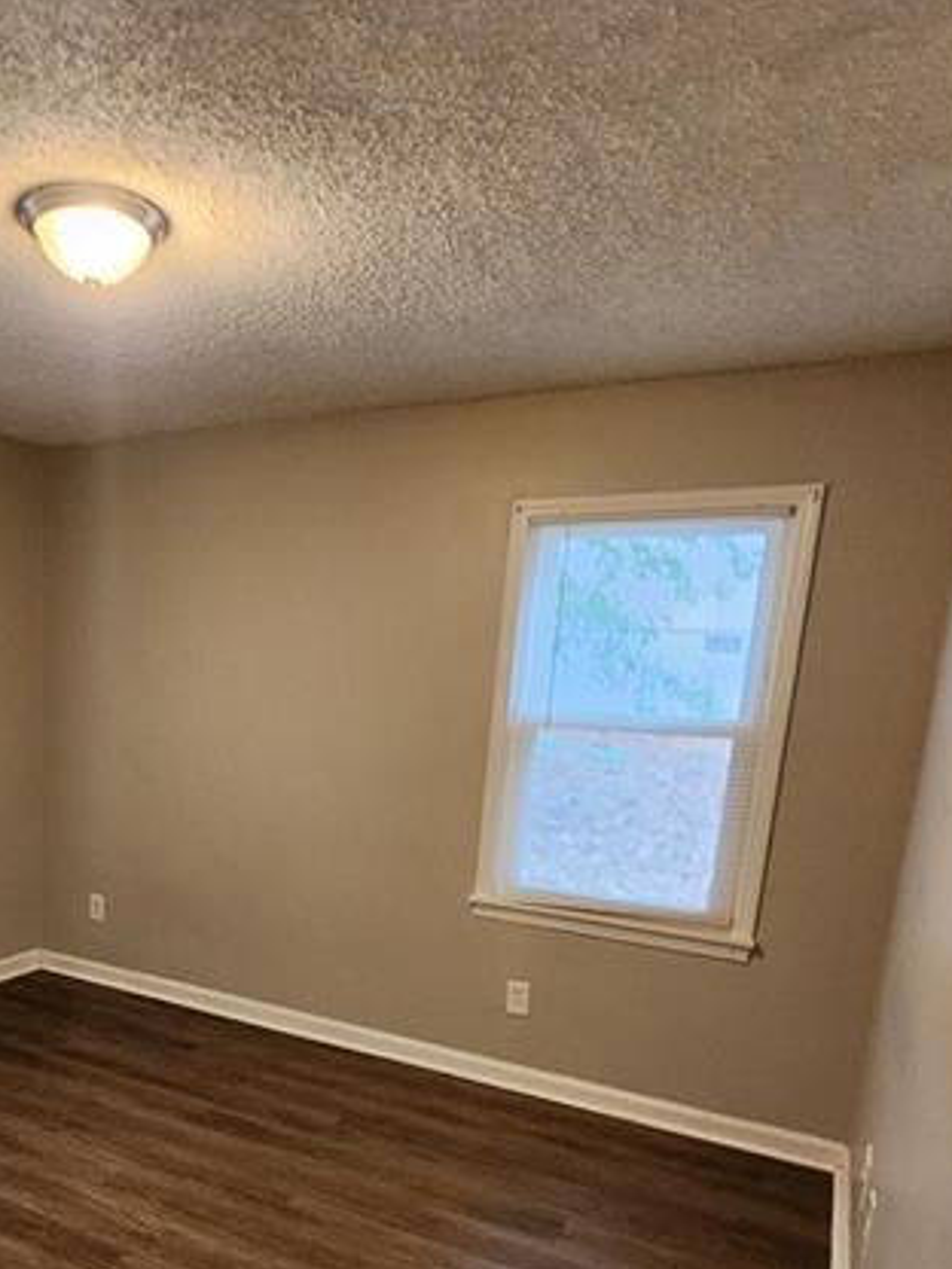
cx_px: 214
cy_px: 894
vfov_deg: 68.5
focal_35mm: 24
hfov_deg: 53.6
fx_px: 880
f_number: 2.2
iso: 500
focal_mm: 2.2
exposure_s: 1/30
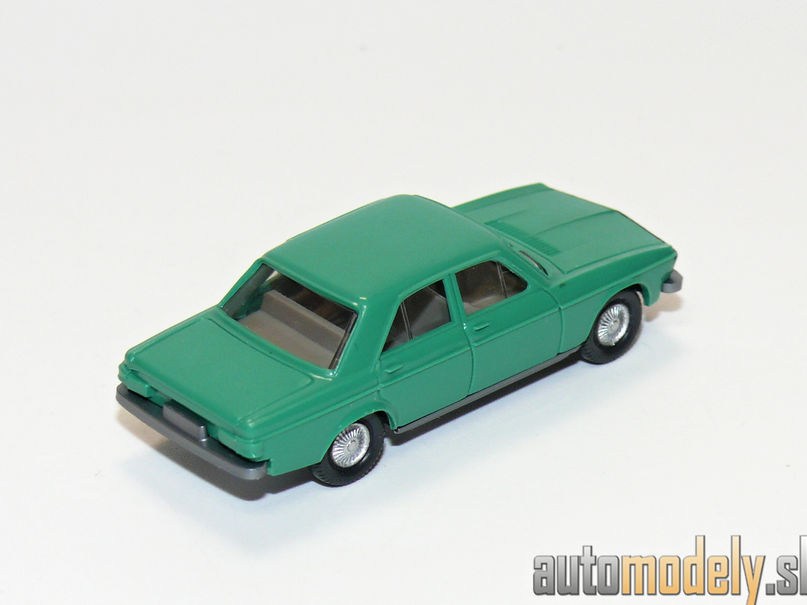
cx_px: 414
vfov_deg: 10.5
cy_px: 304
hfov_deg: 14.0
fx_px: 3287
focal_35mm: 141
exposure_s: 1/30
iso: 100
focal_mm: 16.4
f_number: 4
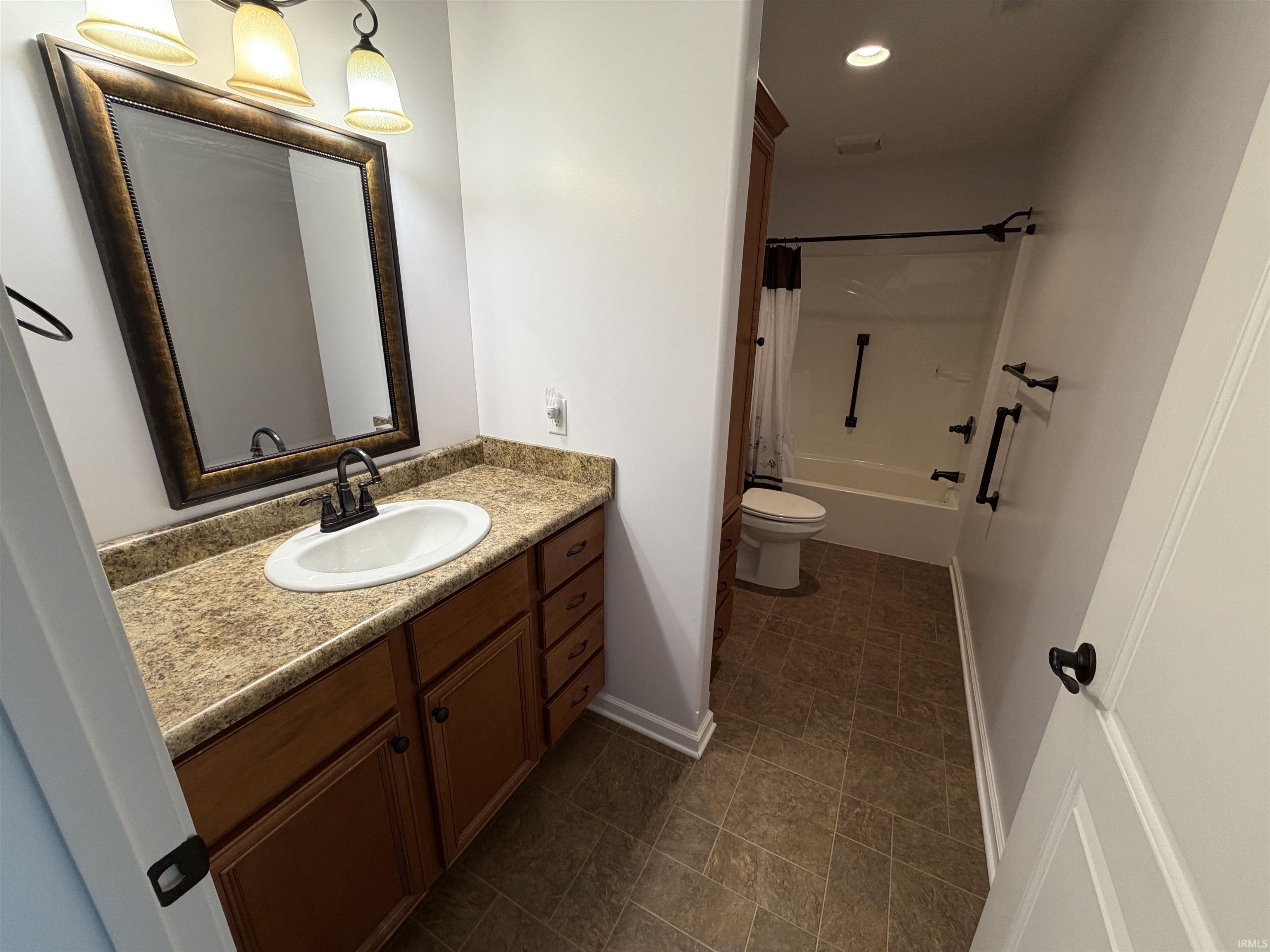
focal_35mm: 14
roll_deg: -1.2
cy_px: 476
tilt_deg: -17.8
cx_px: 635
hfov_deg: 102.1
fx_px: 514
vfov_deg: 85.7
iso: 160
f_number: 2.2
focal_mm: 2.22
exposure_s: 1/120
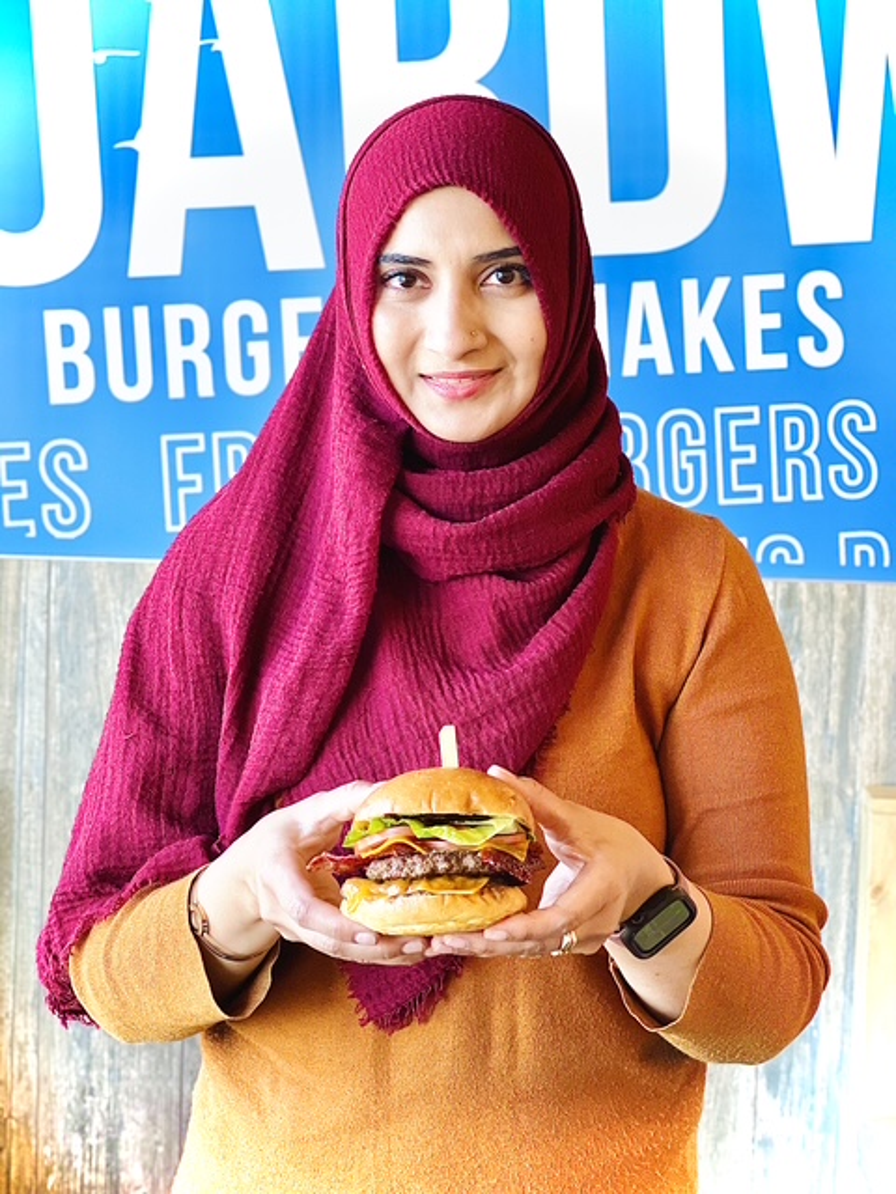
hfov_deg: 19.1
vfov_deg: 25.3
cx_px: 448
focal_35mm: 77
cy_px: 597
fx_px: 2657
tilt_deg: -5.0
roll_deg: -1.1
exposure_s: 1/40
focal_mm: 9
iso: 125
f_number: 2.8
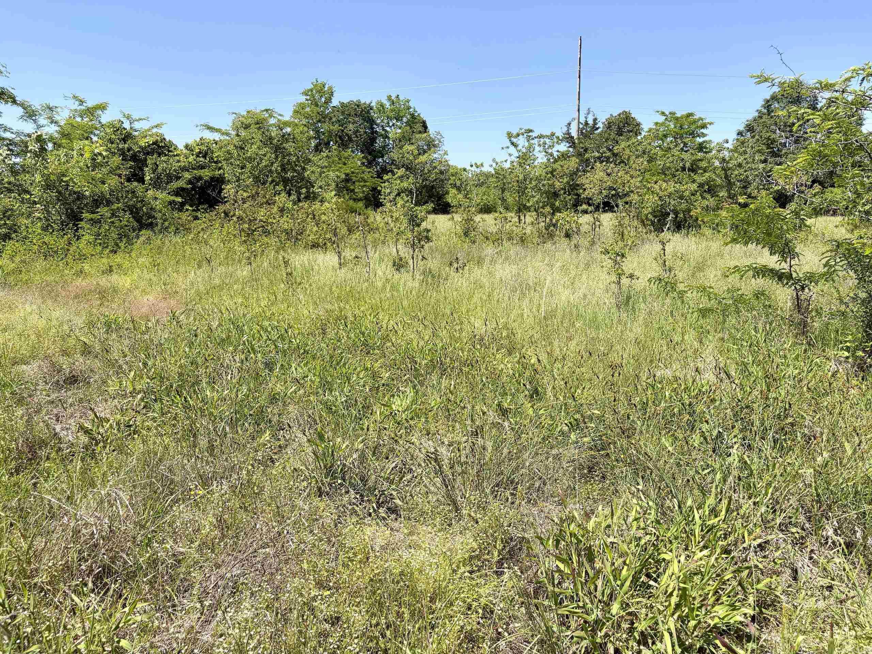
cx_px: 436
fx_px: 655
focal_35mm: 26
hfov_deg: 67.3
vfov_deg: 53.1
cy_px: 327
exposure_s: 1/2141
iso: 50
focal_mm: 5.96
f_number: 1.6
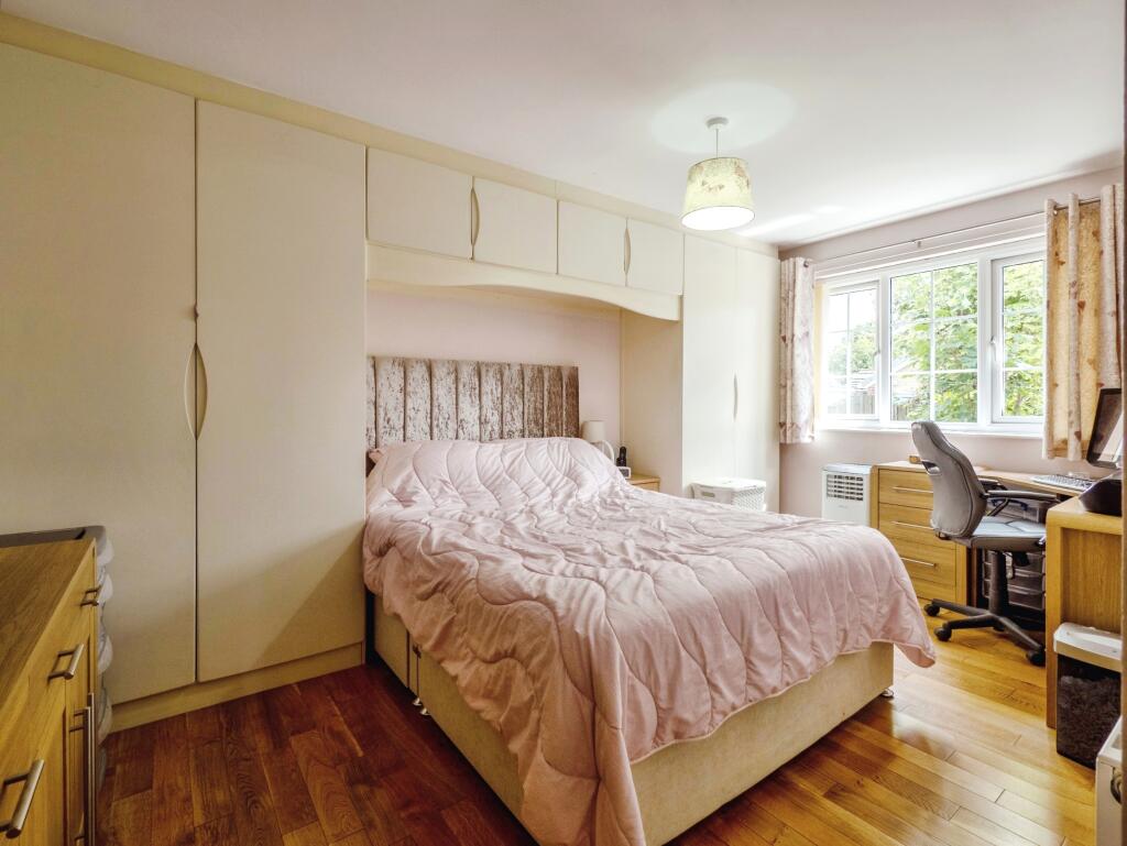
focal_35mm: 16
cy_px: 423
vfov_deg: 78.2
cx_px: 564
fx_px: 521
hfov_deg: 94.5
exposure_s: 1/160
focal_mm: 8
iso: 400
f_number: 7.1
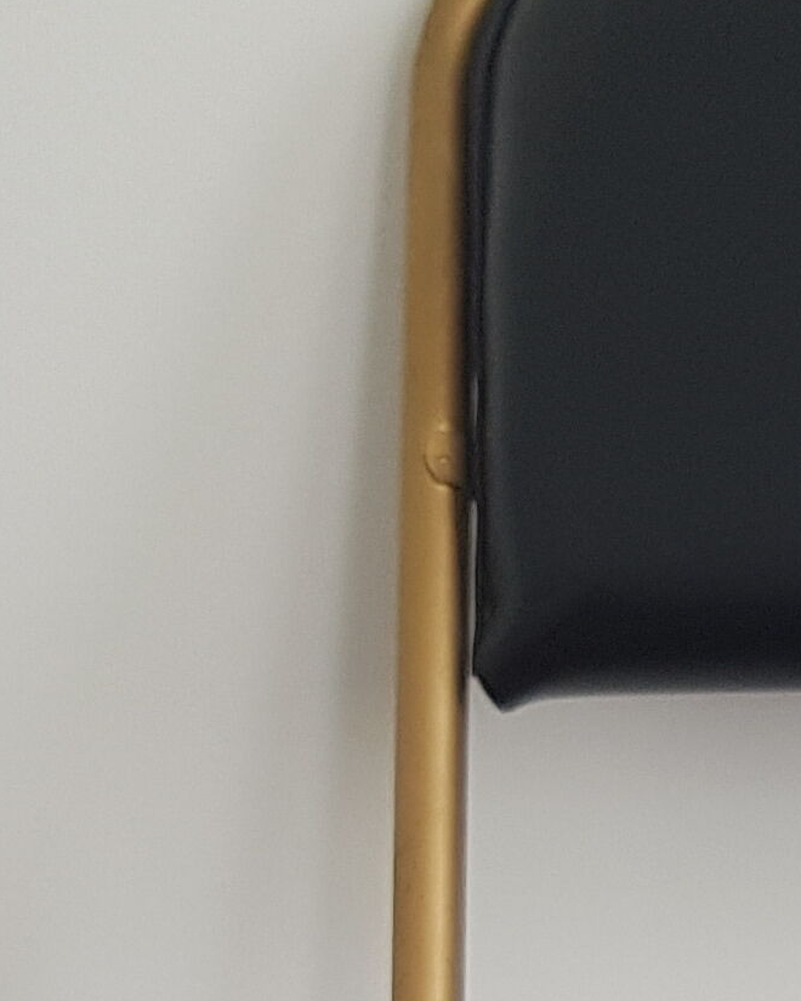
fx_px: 3675
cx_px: 1269
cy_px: 1994
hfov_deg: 11.8
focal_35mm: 124
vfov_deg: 13.4
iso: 80
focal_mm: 4.2
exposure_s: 1/100
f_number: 1.7
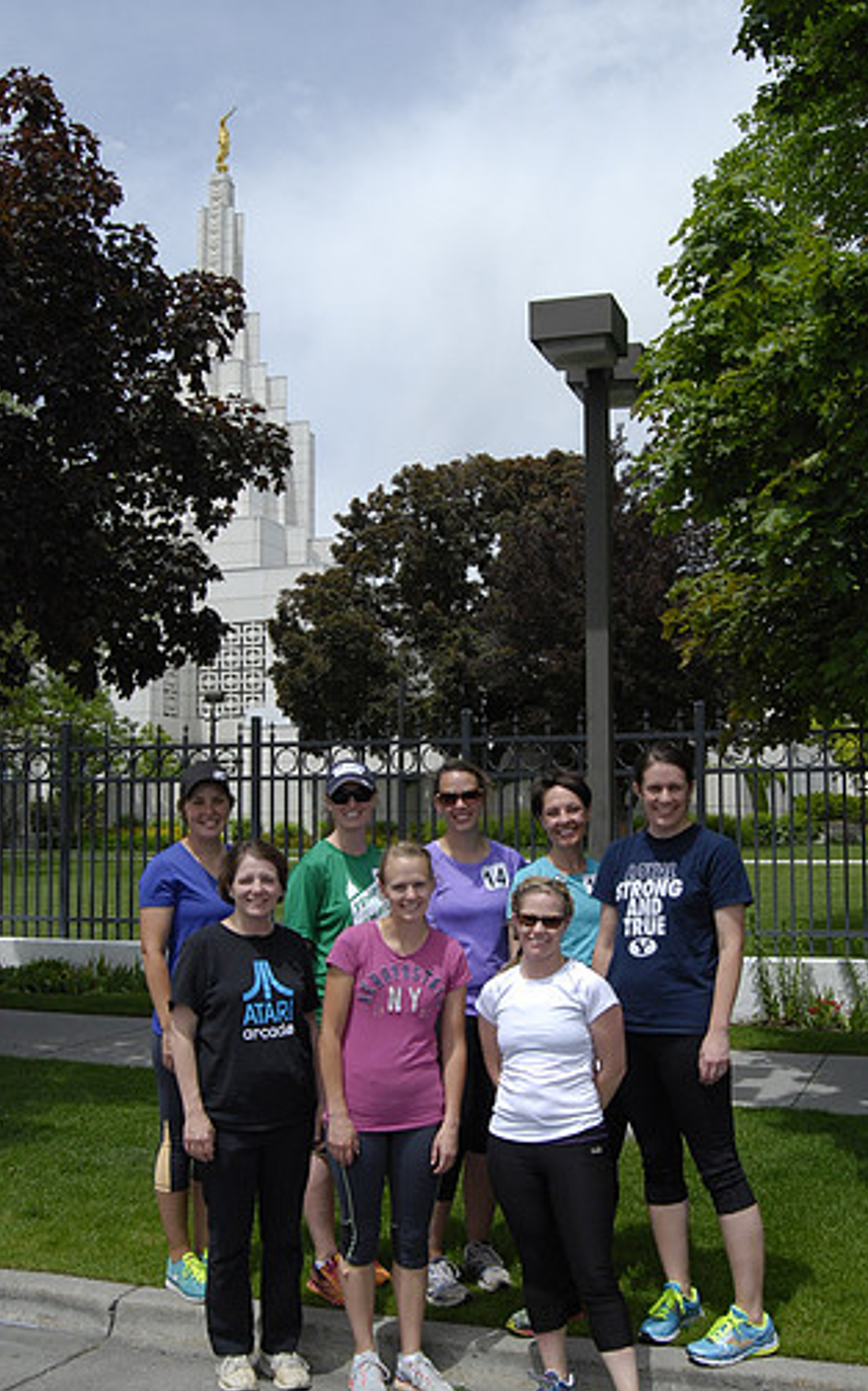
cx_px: 464
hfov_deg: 31.5
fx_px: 1538
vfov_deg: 48.6
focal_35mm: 41
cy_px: 736
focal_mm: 23
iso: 400
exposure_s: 1/800
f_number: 10
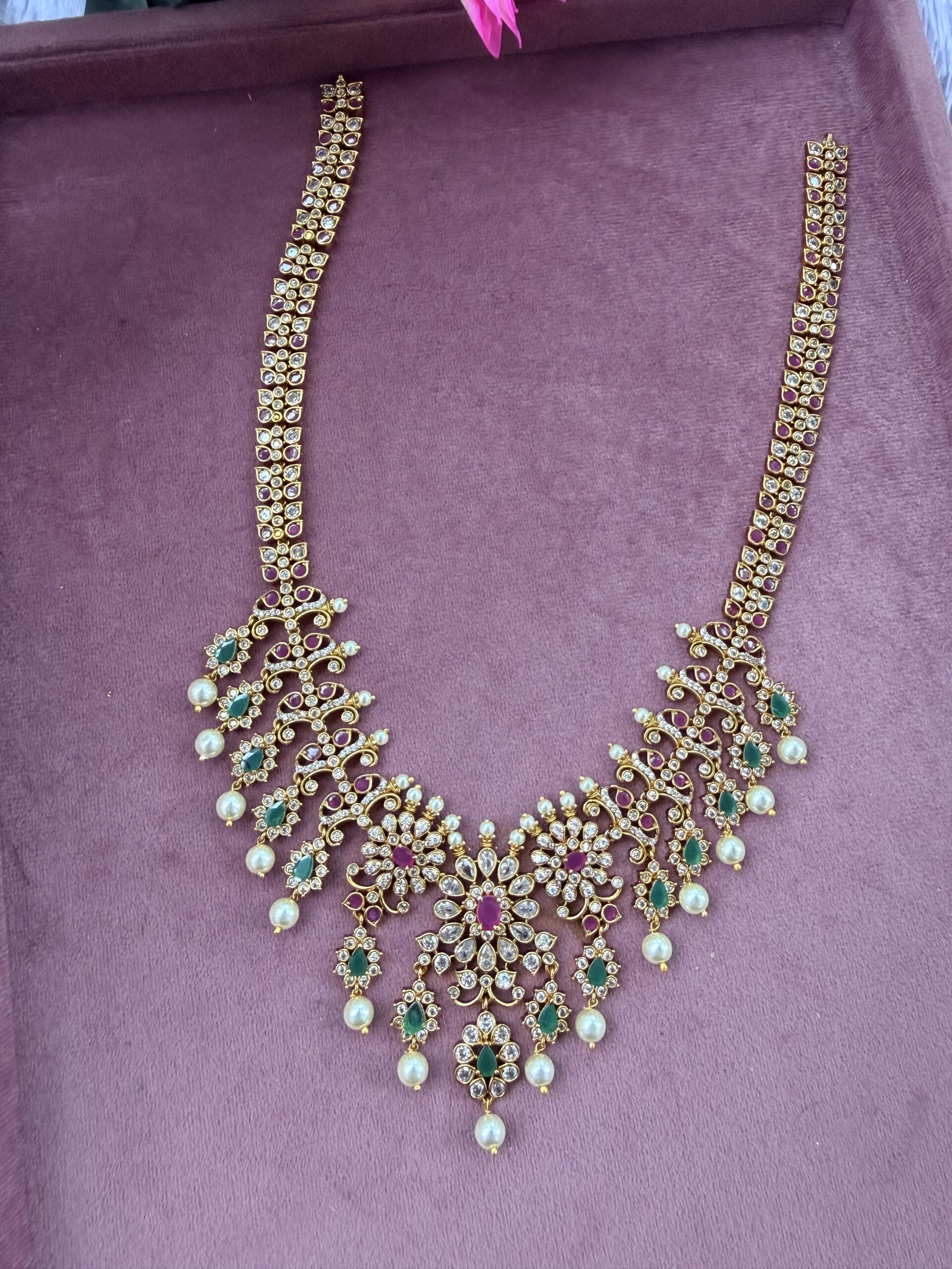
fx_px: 880
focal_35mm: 24
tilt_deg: -69.1
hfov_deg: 56.8
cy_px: 634
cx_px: 476
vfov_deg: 71.6
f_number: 2.2
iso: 320
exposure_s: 1/92
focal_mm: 2.22
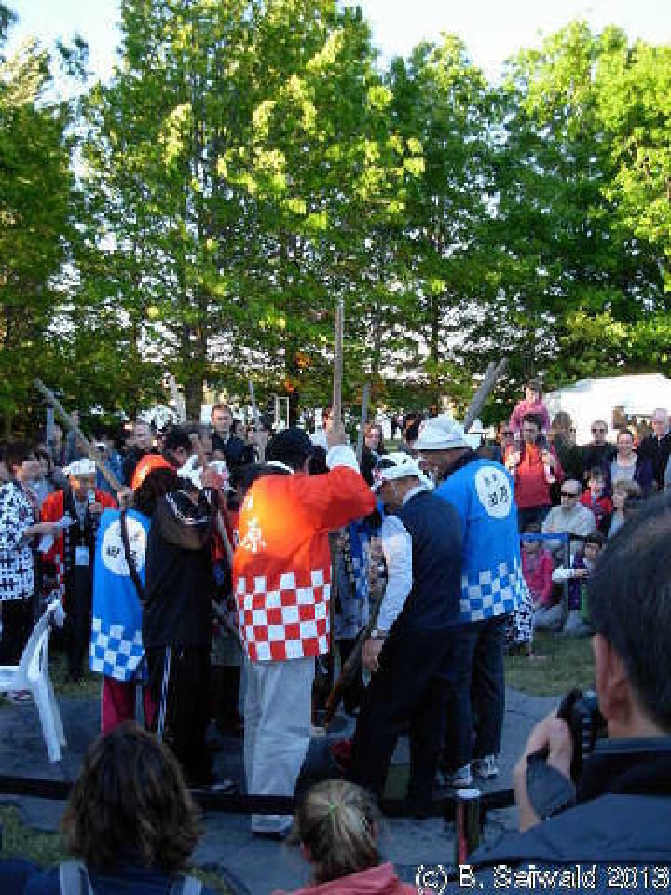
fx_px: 982
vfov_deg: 49.0
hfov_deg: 37.7
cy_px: 448
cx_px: 336
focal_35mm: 38
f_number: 2.9
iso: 79
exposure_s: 1/87.9
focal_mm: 6.3
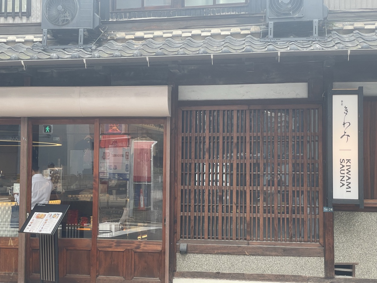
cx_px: 185
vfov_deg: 27.5
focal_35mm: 53
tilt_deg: +2.5
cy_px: 142
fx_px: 577
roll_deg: -0.7
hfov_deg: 36.2
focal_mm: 6
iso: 32
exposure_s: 1/99
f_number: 2
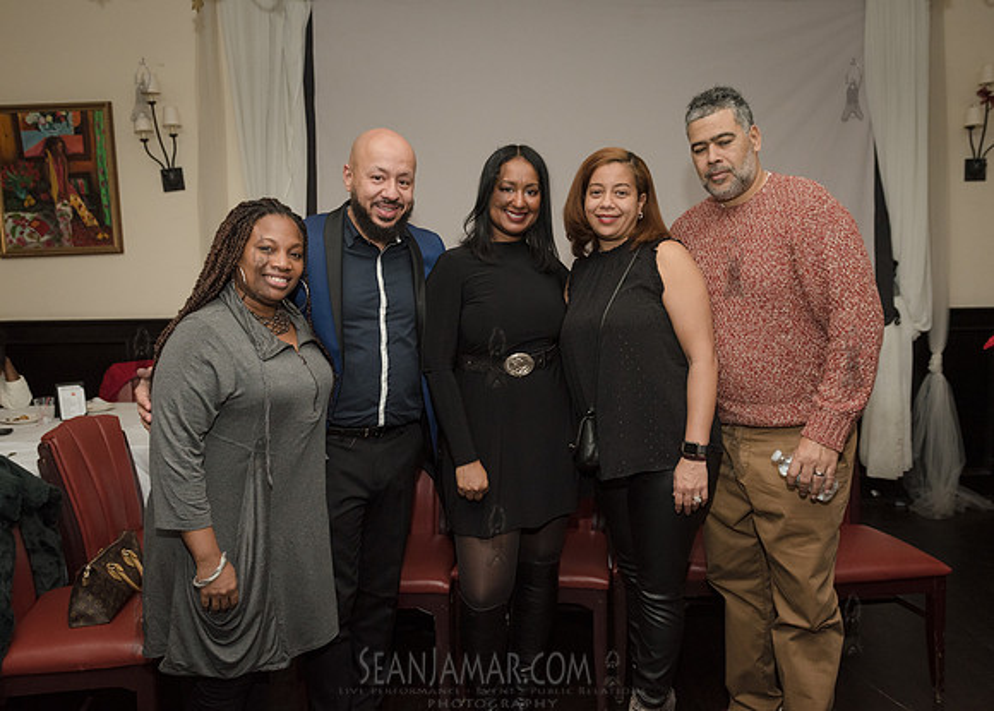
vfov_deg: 49.4
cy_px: 325
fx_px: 772
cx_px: 512
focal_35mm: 27
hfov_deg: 65.5
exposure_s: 1/250
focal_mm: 24
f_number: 4.5
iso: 2000
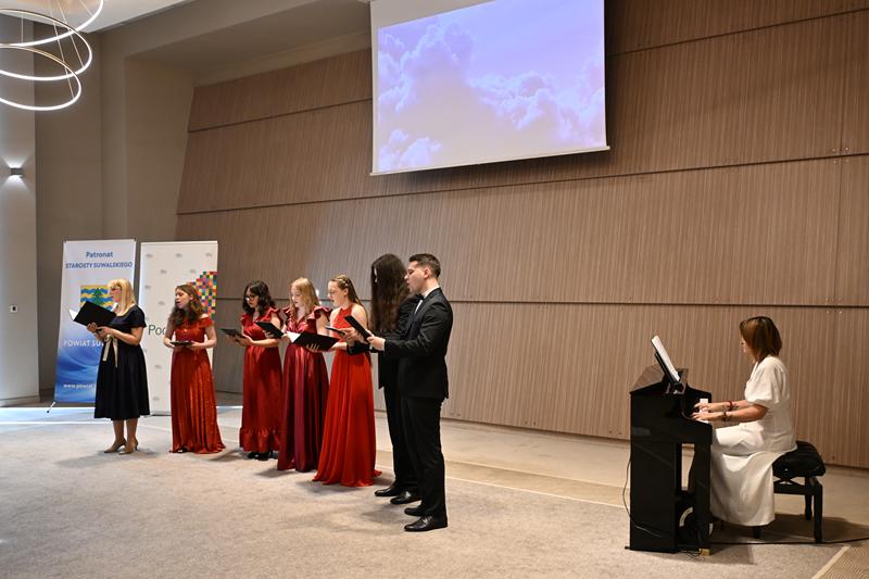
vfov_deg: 36.9
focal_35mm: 36
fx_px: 869
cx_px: 434
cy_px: 290
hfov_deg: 53.1
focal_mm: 24
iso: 1000
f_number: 4.2
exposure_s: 1/60
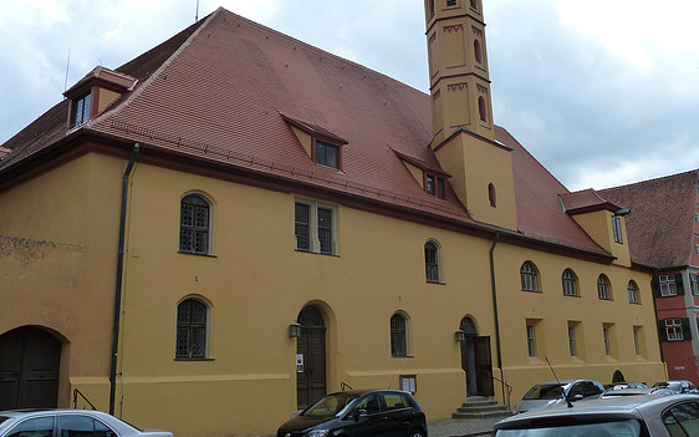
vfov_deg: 36.2
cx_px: 347
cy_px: 181
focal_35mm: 35
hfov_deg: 55.3
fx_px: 667
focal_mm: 5.3
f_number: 4.5
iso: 125
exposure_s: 1/500
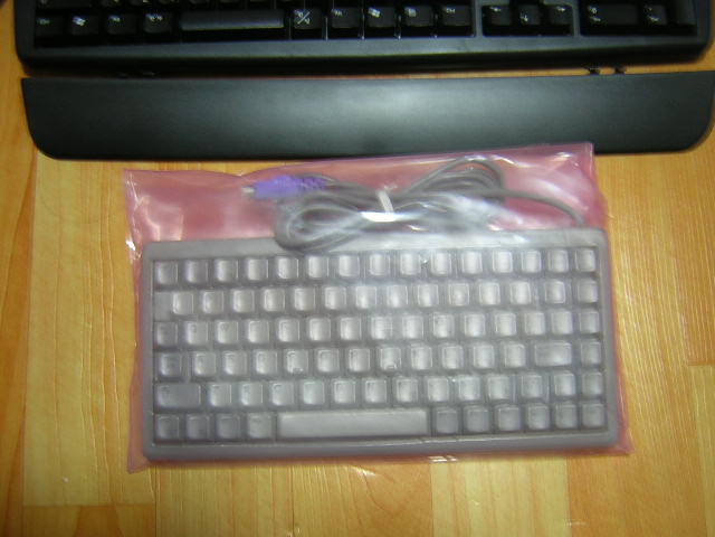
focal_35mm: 36
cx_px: 358
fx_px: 744
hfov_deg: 51.4
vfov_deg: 39.7
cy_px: 268
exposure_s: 1/3.5
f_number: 2.6
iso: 118
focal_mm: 4.7
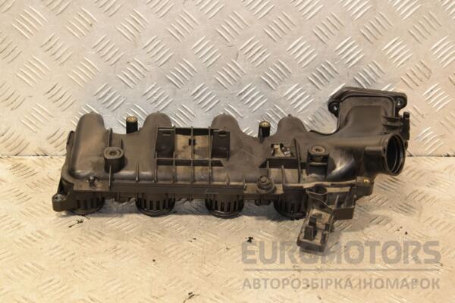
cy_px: 152
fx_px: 910
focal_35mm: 72
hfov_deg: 28.1
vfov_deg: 18.9
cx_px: 228
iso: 800
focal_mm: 48
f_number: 9
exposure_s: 1/50
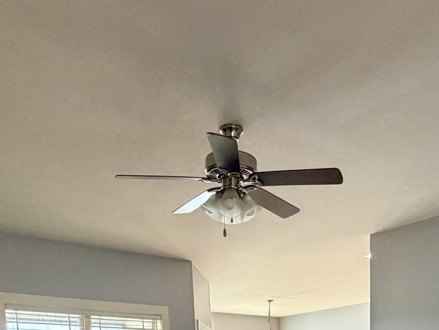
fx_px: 545
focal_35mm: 43
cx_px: 266
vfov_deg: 26.2
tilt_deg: -9.0
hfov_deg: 43.6
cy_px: 473
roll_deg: +1.9
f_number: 2.2
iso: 320
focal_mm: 2.22
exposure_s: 1/89
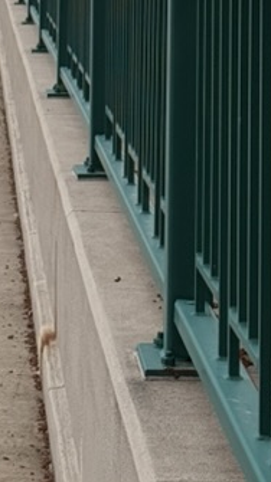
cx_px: 105
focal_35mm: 160
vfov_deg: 12.9
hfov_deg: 7.6
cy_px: -173
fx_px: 2048
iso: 64
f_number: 1.78
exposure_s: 1/2494
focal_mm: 6.76
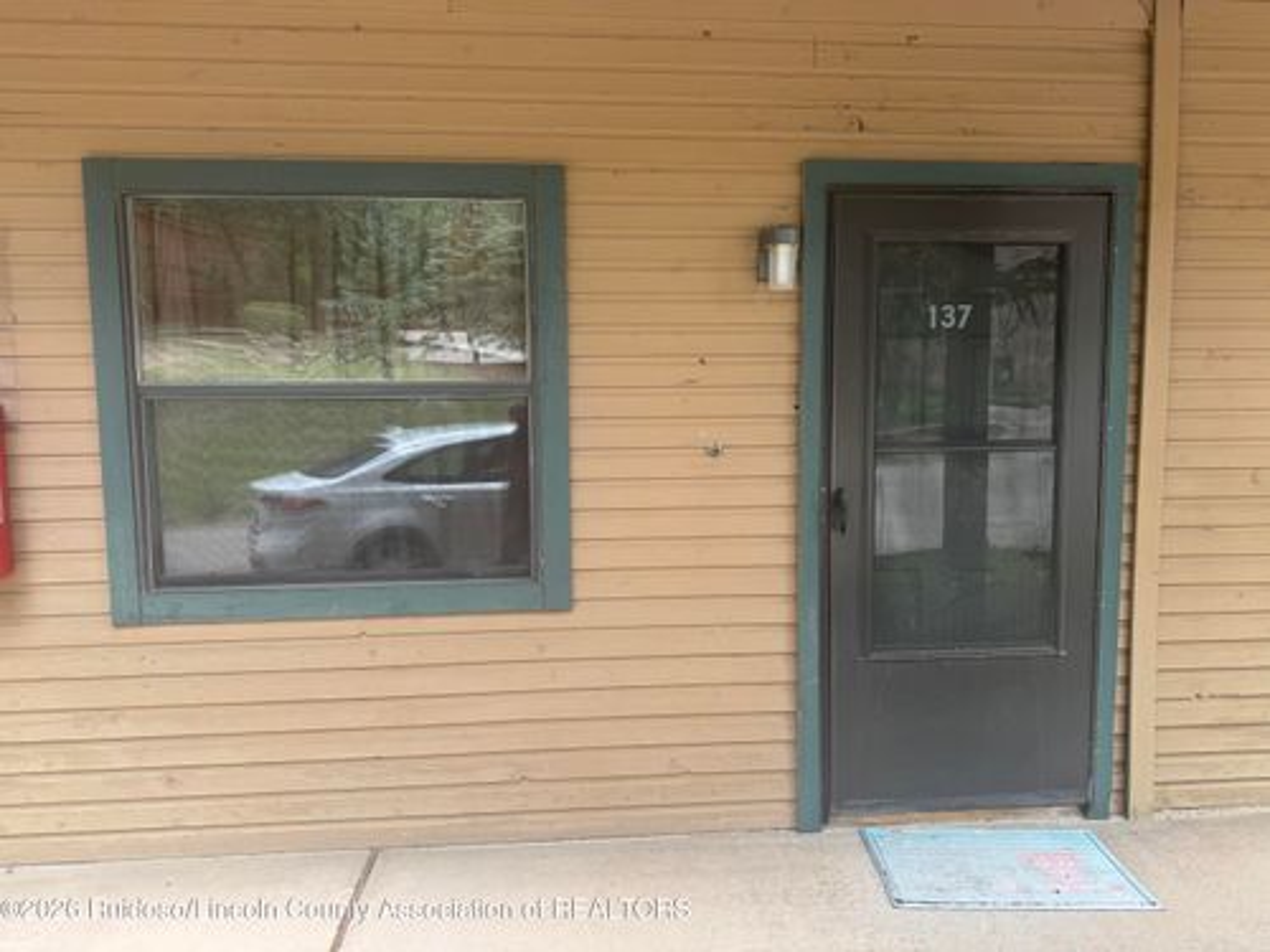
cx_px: 635
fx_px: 881
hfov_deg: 71.6
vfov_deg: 56.8
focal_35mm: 24
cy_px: 476
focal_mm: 6.76
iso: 64
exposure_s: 1/121
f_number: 1.78
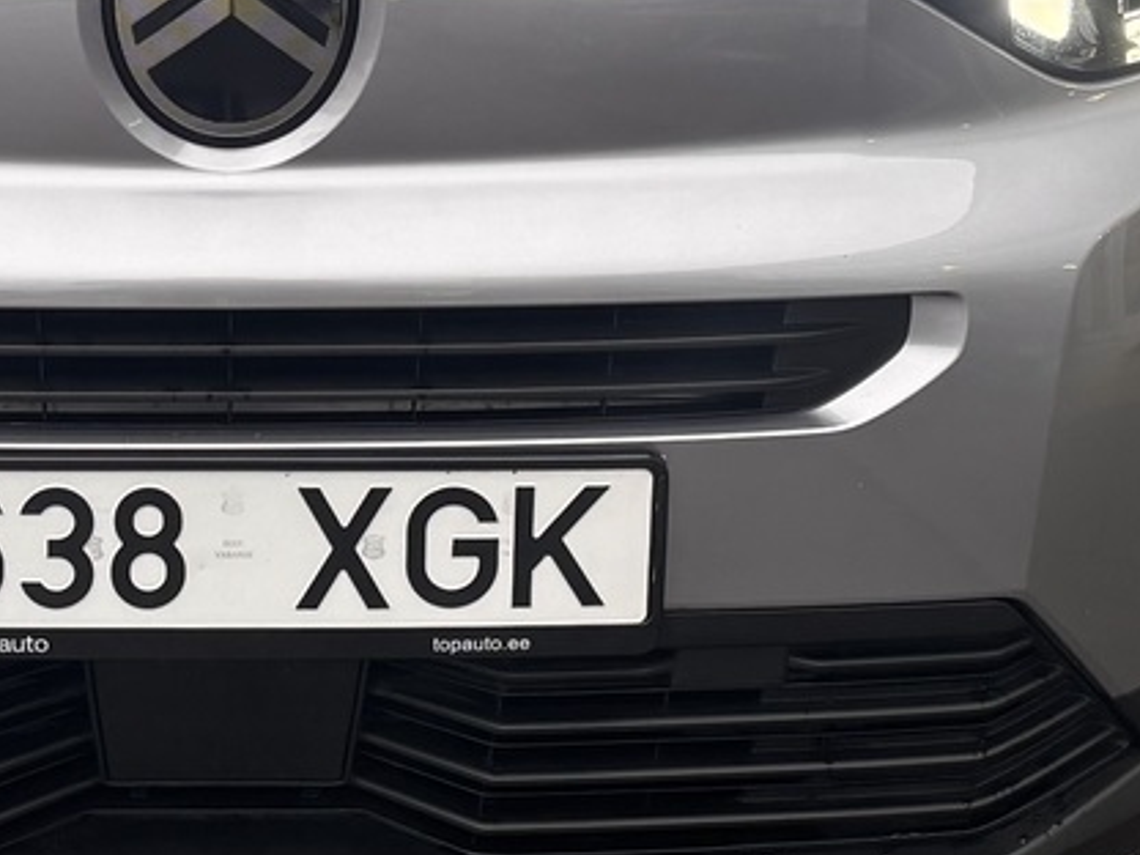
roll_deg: -3.0
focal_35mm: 100
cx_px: 274
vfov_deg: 14.6
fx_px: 3293
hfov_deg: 19.5
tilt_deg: -14.9
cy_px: 36
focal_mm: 5.96
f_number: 1.6
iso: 50
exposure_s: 1/195
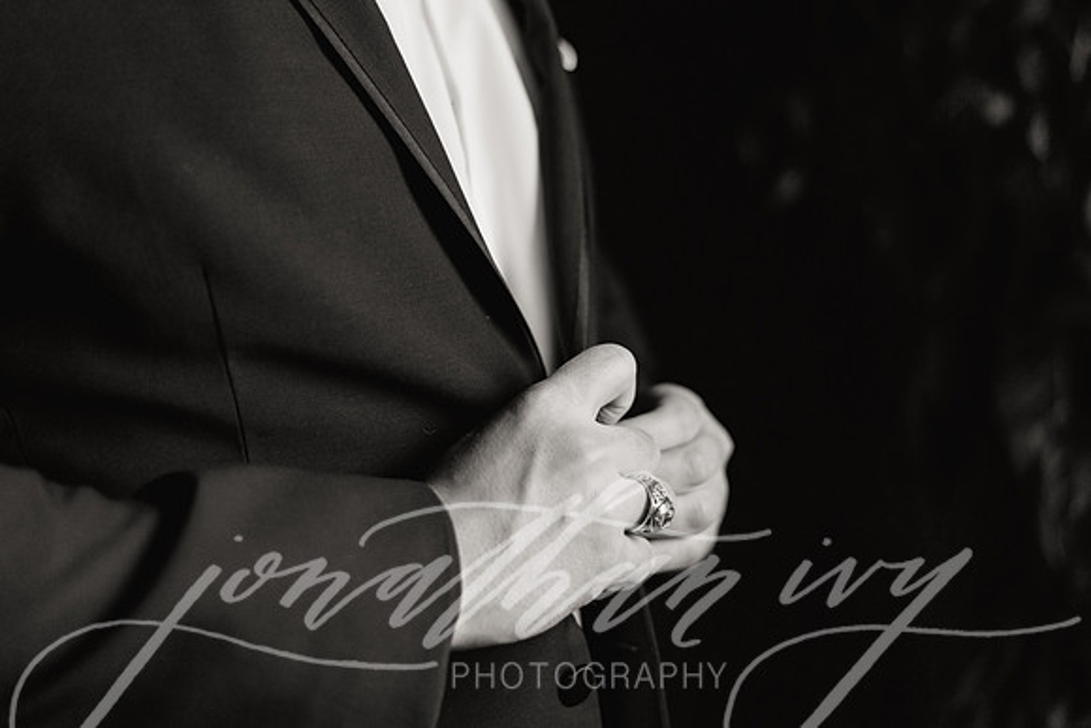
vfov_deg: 25.4
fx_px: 1616
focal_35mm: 53
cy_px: 366
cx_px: 576
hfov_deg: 37.3
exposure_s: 1/1000
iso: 1600
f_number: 2
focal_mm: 50
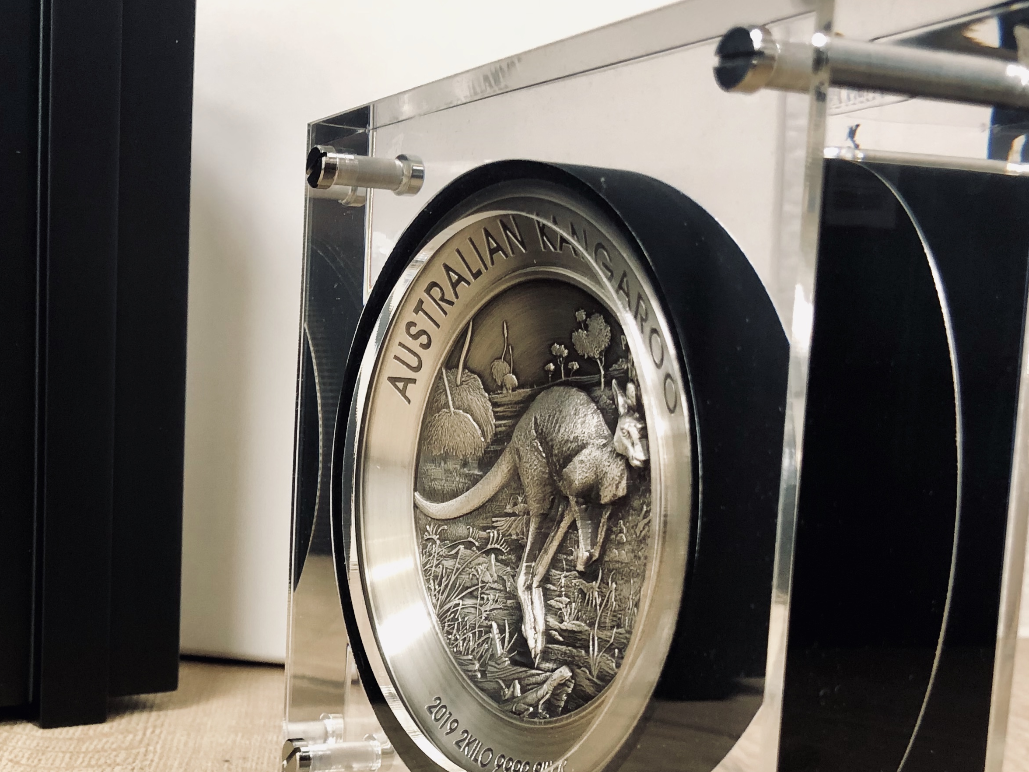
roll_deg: -1.6
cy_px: 543
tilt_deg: -7.4
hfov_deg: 38.4
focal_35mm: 48
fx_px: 1427
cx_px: 232
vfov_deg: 29.9
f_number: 1.8
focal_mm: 4
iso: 64
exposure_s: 1/17
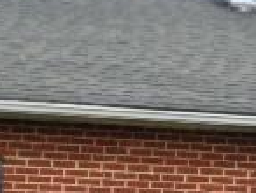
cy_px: 311
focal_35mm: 245
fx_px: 1815
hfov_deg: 8.1
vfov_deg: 6.0
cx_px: 158
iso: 80
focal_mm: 6.5
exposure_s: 1/750
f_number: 3.5
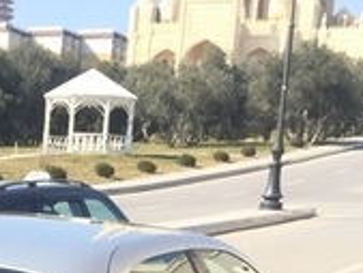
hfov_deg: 16.6
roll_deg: -2.4
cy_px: 442
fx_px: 1186
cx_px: -82
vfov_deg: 12.3
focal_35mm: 113
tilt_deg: -12.3
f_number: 2.2
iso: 32
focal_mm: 4.15
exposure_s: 1/920
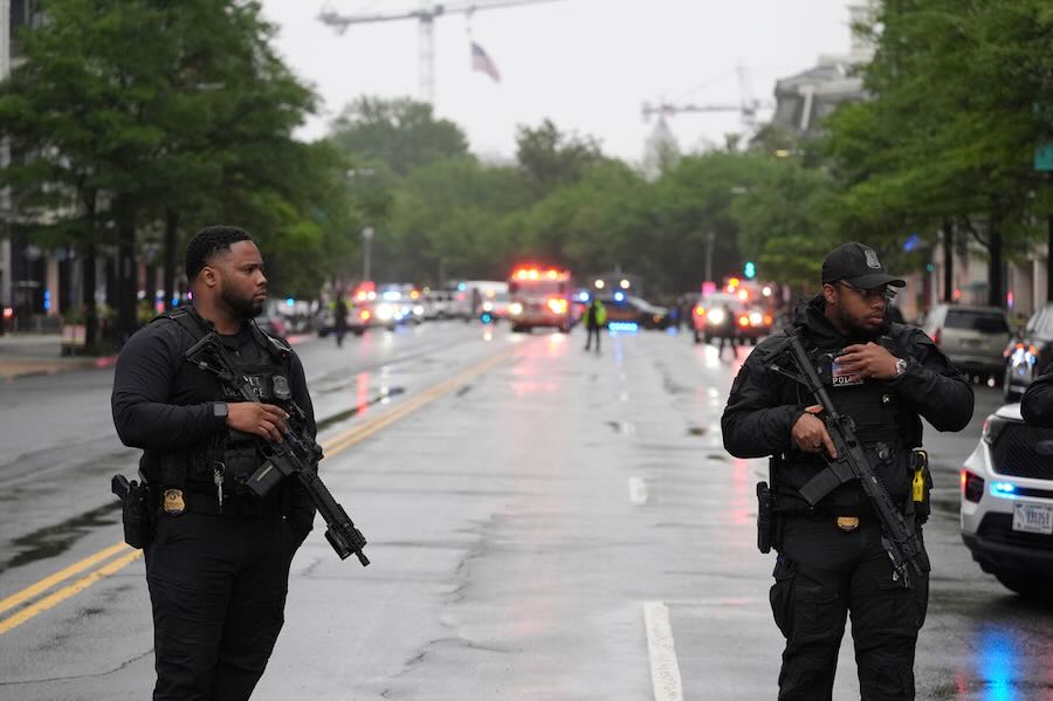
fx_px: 2923
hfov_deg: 20.4
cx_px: 526
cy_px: 350
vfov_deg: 13.7
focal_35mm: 100
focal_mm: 100
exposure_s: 1/800
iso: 2500
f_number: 4.5
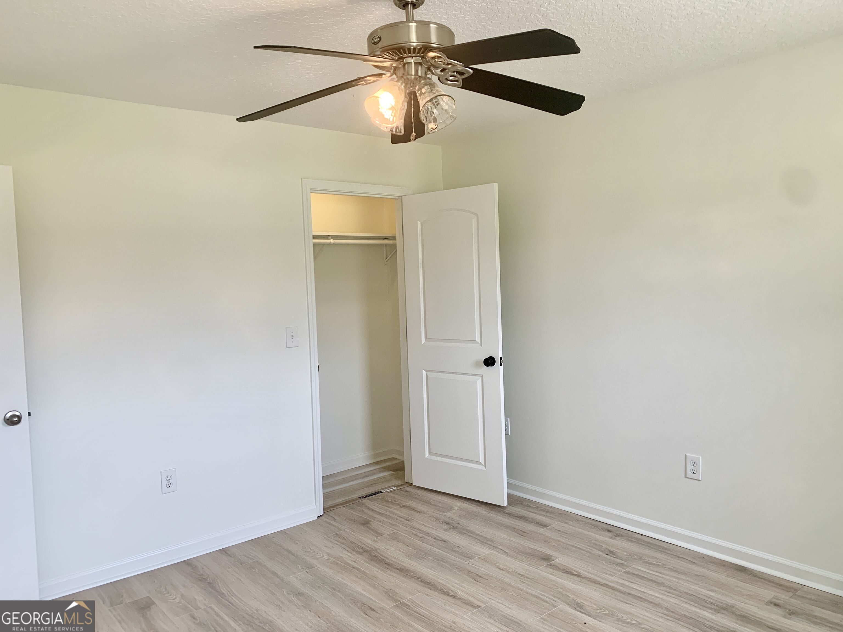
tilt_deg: -2.1
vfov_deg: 53.1
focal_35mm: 26
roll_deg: +1.1
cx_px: 422
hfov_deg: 67.3
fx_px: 633
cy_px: 316
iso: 100
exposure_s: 1/120
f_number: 1.8
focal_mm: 4.25
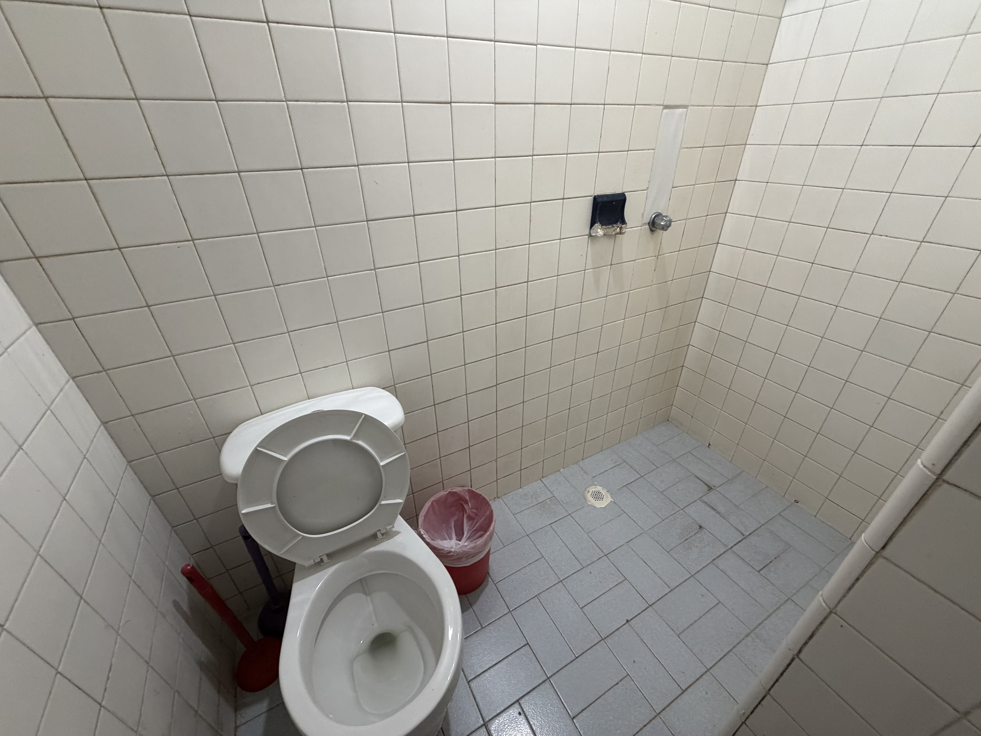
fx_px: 397
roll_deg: +2.1
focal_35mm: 14
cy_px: 368
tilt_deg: -30.7
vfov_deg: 85.7
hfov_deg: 102.1
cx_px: 490
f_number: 2.2
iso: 200
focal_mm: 2.22
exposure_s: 1/60
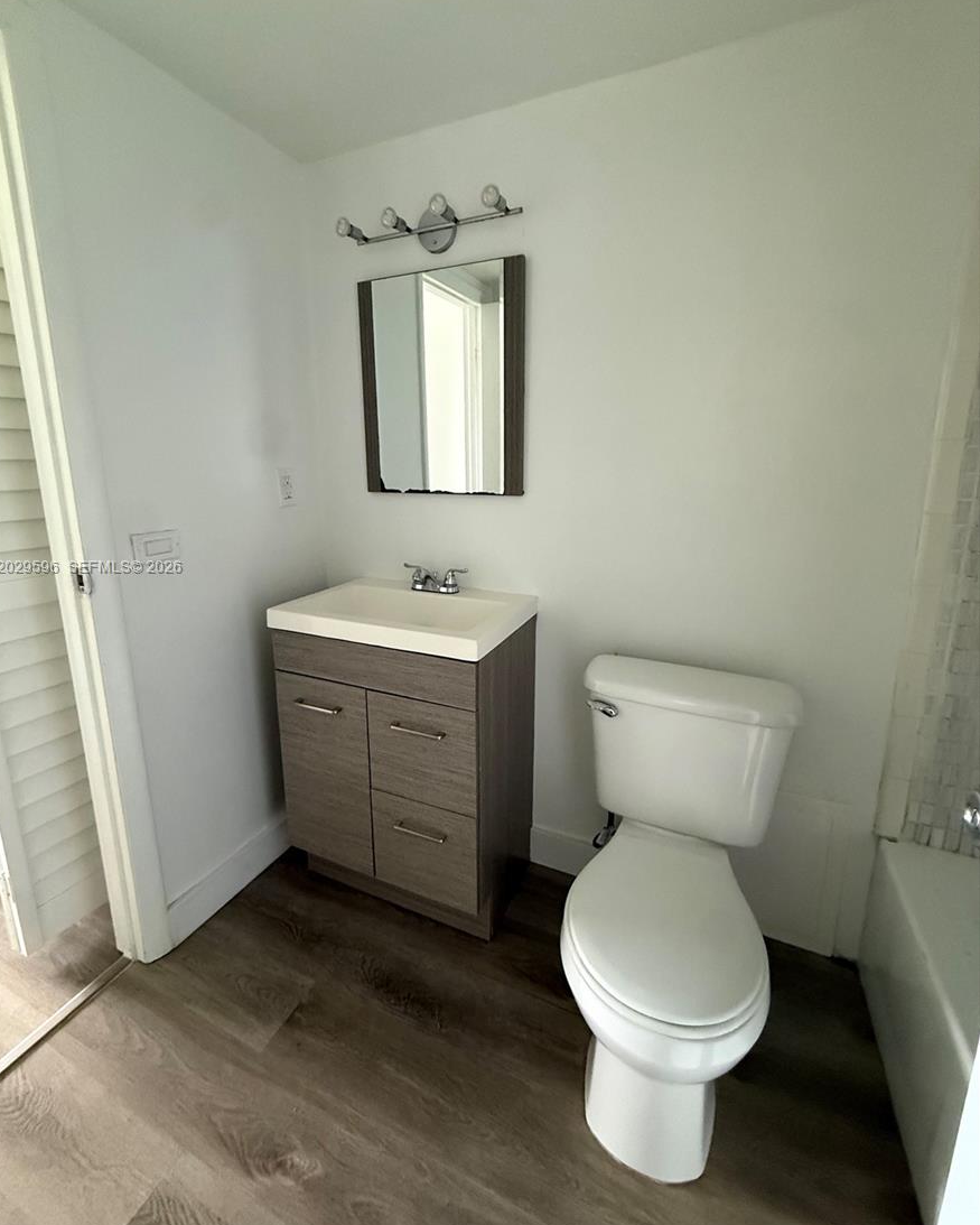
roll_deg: +0.6
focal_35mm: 15
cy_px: 568
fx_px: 544
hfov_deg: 84.0
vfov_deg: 96.6
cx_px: 478
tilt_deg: -10.7
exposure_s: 1/60
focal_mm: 2.22
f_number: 2.2
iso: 800
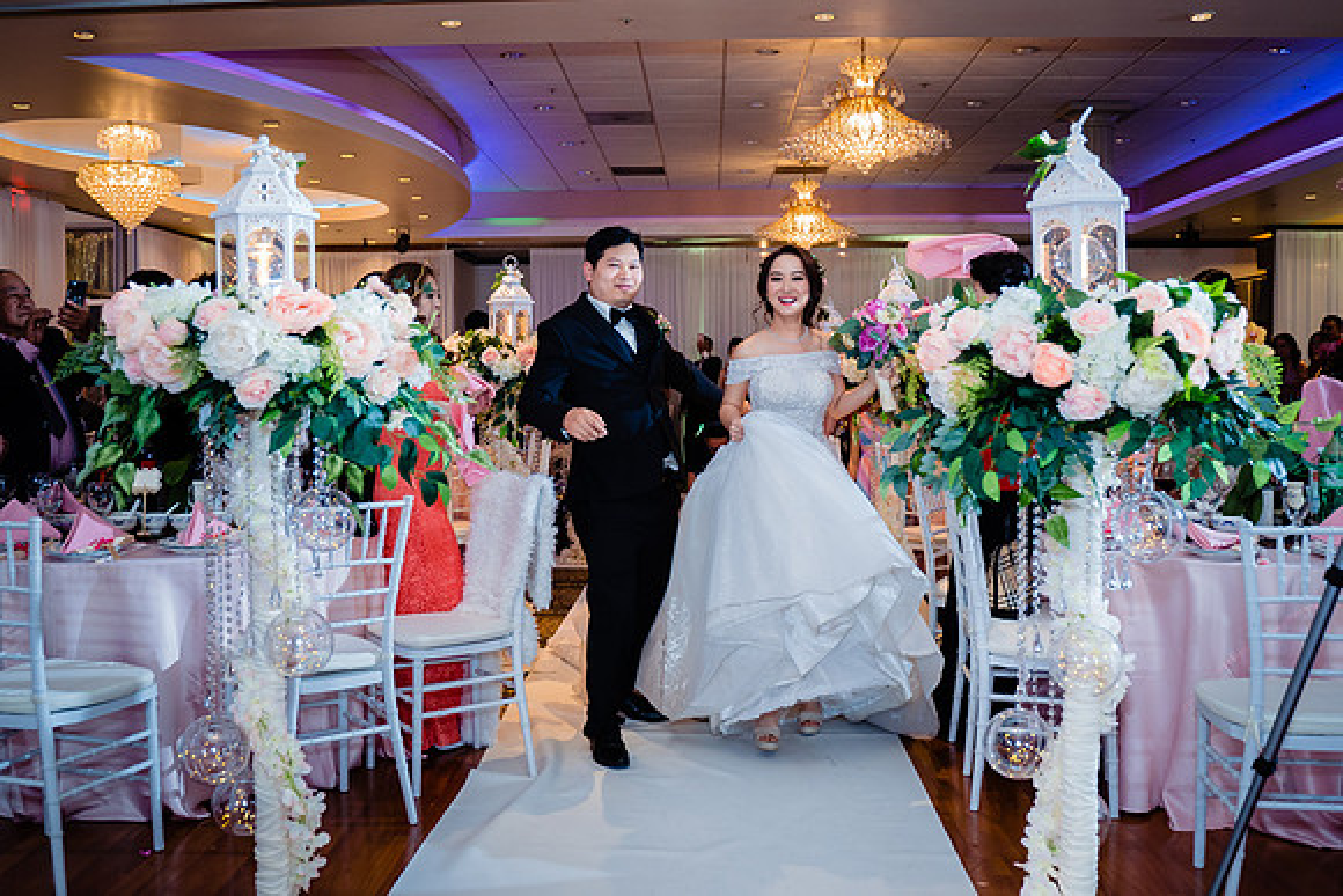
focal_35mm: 34
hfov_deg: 55.4
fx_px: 1279
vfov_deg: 38.6
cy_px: 400
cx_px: 647
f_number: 3.5
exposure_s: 1/160
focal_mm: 28
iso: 1250
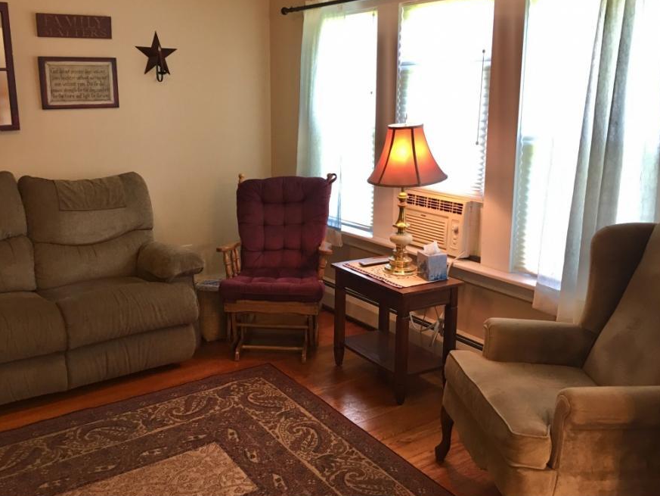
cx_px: 289
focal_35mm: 34
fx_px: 648
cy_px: 214
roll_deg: -0.4
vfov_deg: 41.7
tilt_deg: -11.5
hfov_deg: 53.8
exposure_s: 1/30
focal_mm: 4.15
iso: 80
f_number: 2.2
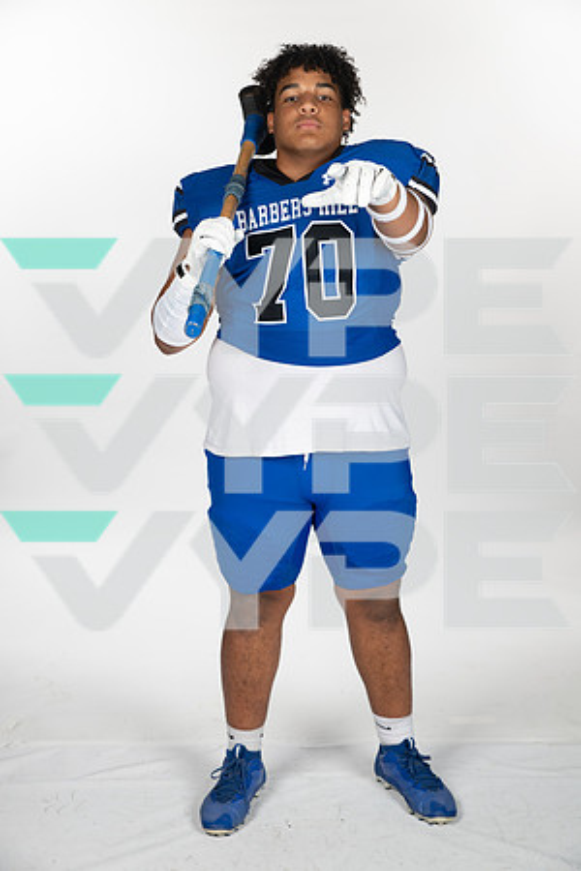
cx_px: 290
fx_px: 1404
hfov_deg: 23.4
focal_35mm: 58
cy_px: 436
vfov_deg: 34.5
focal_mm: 58
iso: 250
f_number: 7.1
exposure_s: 1/400
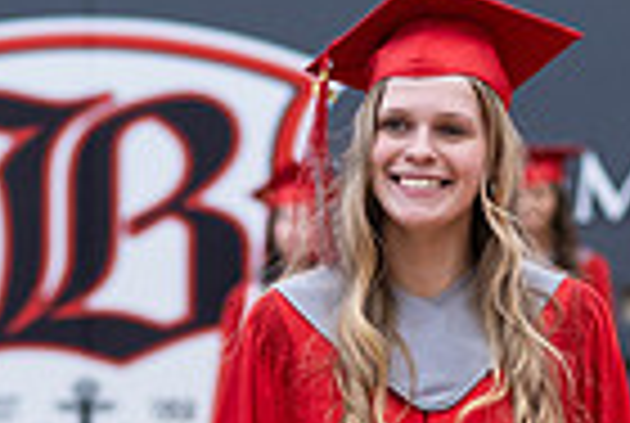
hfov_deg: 5.2
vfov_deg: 3.5
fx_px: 6875
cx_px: 450
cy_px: 768
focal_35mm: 392
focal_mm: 85
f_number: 2.8
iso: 1000
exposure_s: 1/200
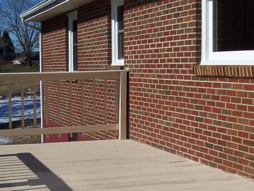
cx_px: 159
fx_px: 572
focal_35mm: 78
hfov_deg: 24.9
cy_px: 142
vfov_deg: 18.8
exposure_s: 1/1000
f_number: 5.6
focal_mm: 5.6
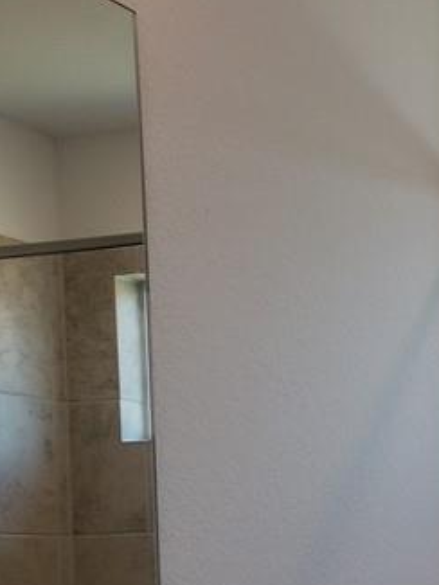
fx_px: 1386
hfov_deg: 15.6
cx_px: 772
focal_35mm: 82
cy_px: 612
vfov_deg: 22.7
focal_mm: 4.3
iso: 100
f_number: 2.4
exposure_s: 1/120
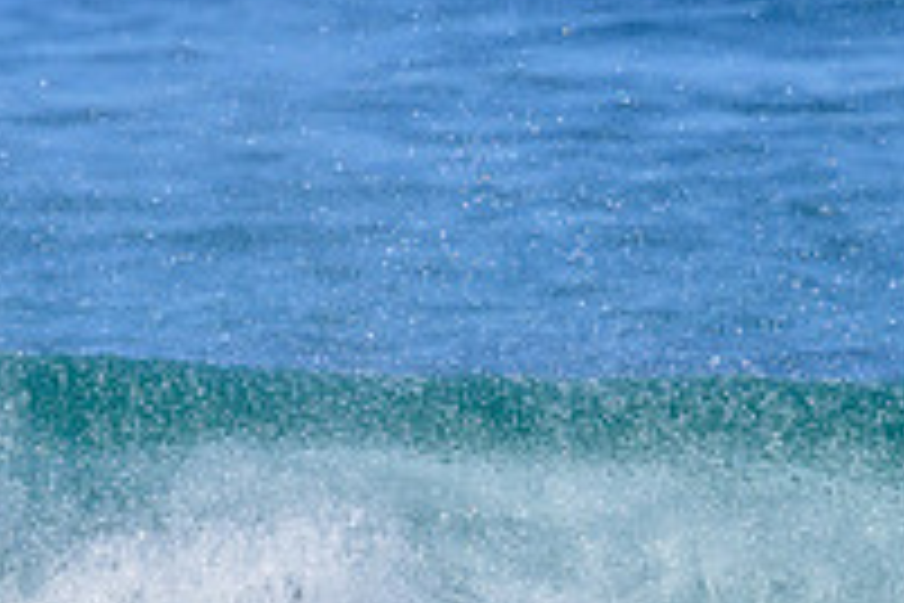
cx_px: 396
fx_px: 58379
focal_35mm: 2325
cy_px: 671
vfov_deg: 0.6
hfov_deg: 0.9
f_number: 11
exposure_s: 1/800
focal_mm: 590
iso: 320
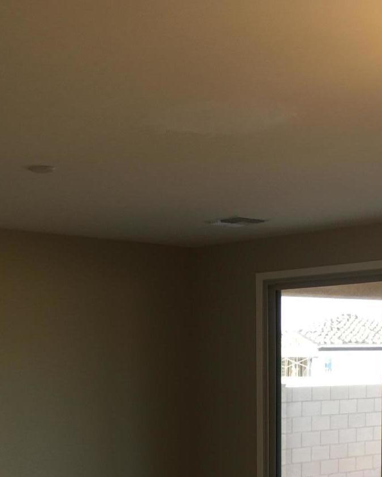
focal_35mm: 67
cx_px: 158
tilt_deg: -5.7
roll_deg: +0.0
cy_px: 474
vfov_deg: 26.8
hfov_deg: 22.8
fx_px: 947
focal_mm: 4.15
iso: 32
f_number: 2.2
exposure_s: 1/60
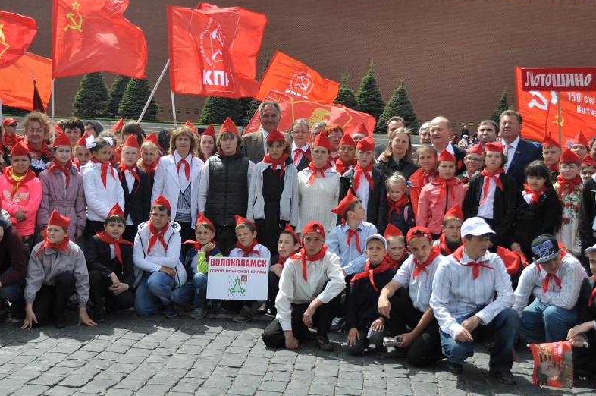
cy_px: 184
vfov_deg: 25.0
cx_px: 273
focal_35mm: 54
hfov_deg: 36.9
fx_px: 893
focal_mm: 22
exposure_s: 1/1000
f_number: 3.8
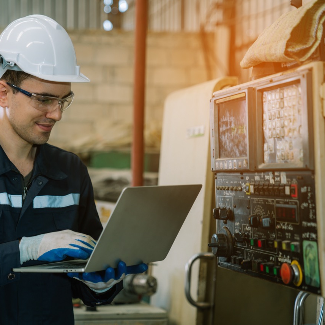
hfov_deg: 21.5
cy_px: 164
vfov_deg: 21.7
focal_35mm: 80
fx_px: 850
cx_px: 80
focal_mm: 62
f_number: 2.8
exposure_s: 1/160
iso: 200
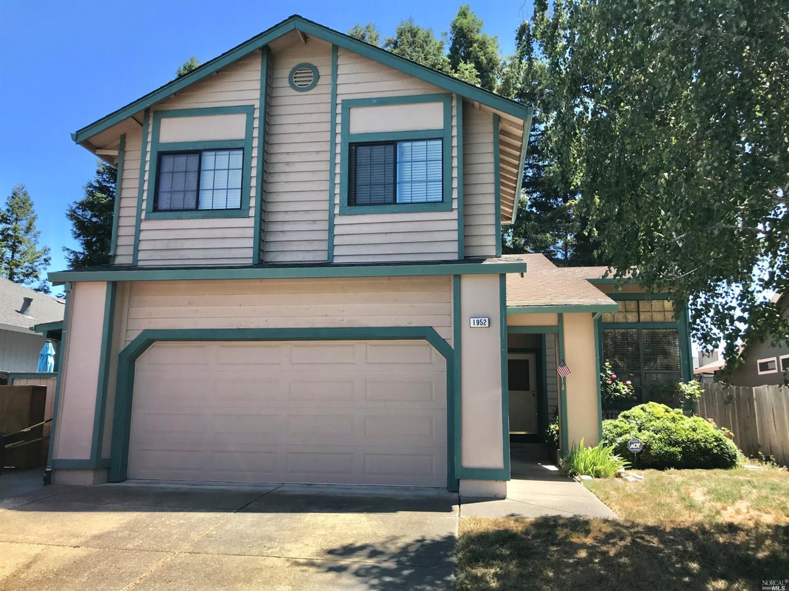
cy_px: 296
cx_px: 394
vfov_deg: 49.7
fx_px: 638
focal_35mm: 28
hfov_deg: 63.5
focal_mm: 3.99
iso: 20
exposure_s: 1/785
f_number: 1.8
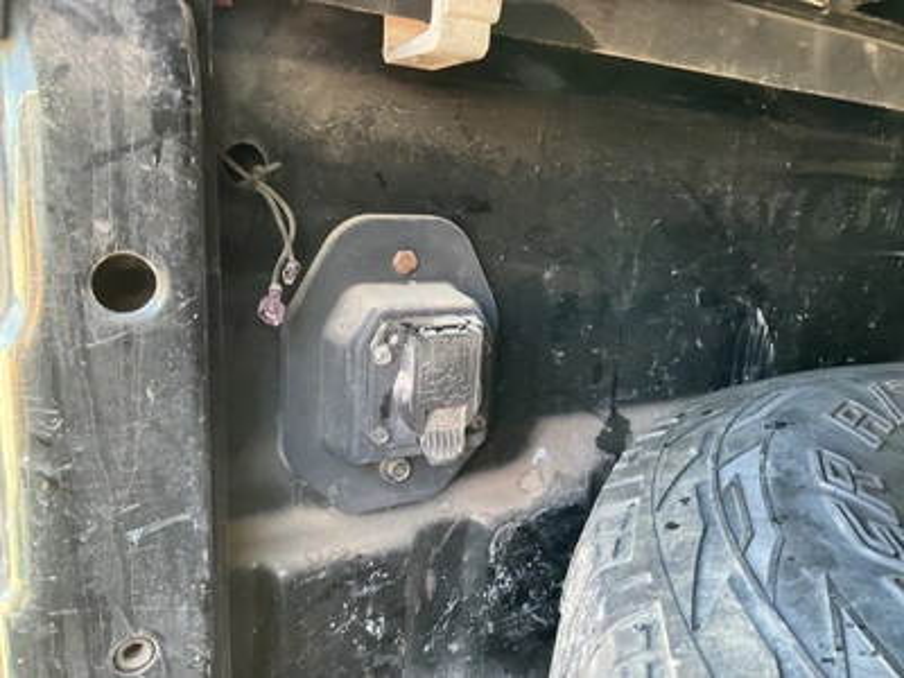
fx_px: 757
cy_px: 339
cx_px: 452
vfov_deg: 48.2
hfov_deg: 61.7
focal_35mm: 29
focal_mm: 3
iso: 200
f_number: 1.8
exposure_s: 1/60
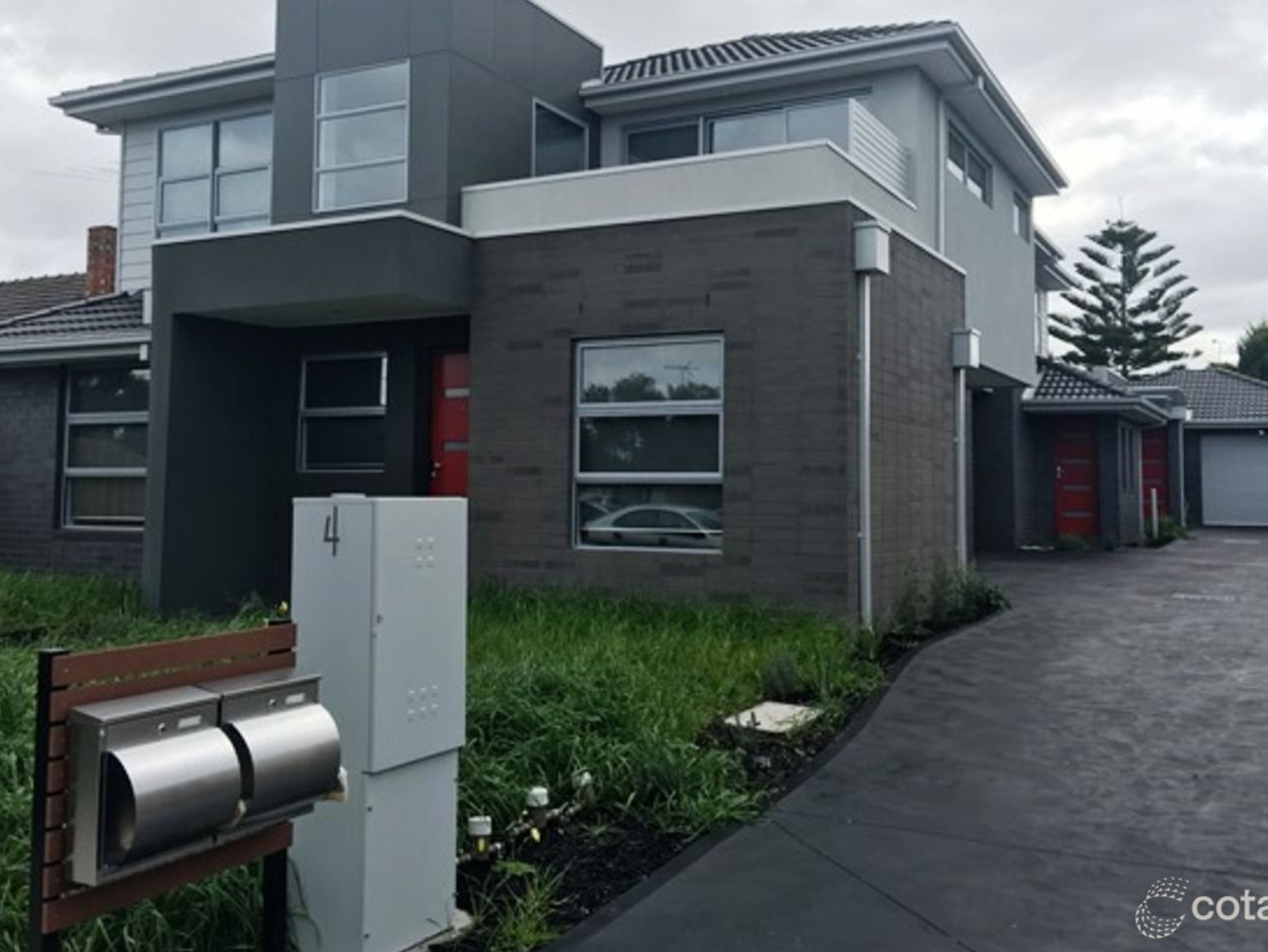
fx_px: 1246
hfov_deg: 53.9
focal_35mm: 34
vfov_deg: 41.7
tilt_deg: +4.2
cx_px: 644
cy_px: 414
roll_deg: -1.0
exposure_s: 1/1012
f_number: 2.2
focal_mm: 4.15
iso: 25
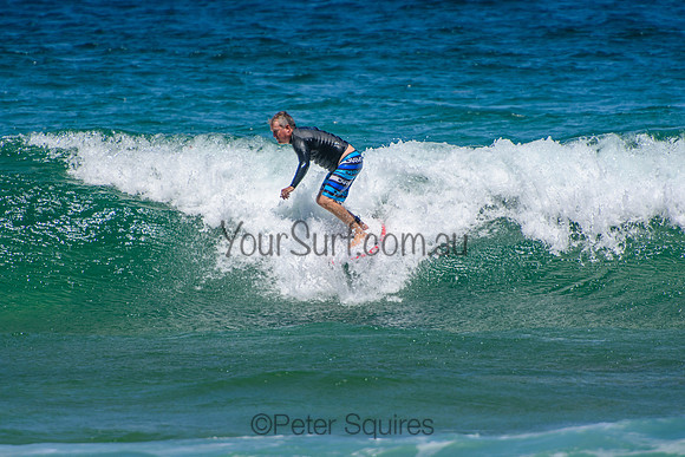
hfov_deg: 3.4
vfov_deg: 2.3
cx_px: 342
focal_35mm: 600
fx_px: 11419
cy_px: 228
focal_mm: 400
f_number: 5.6
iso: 250
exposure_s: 1/2000
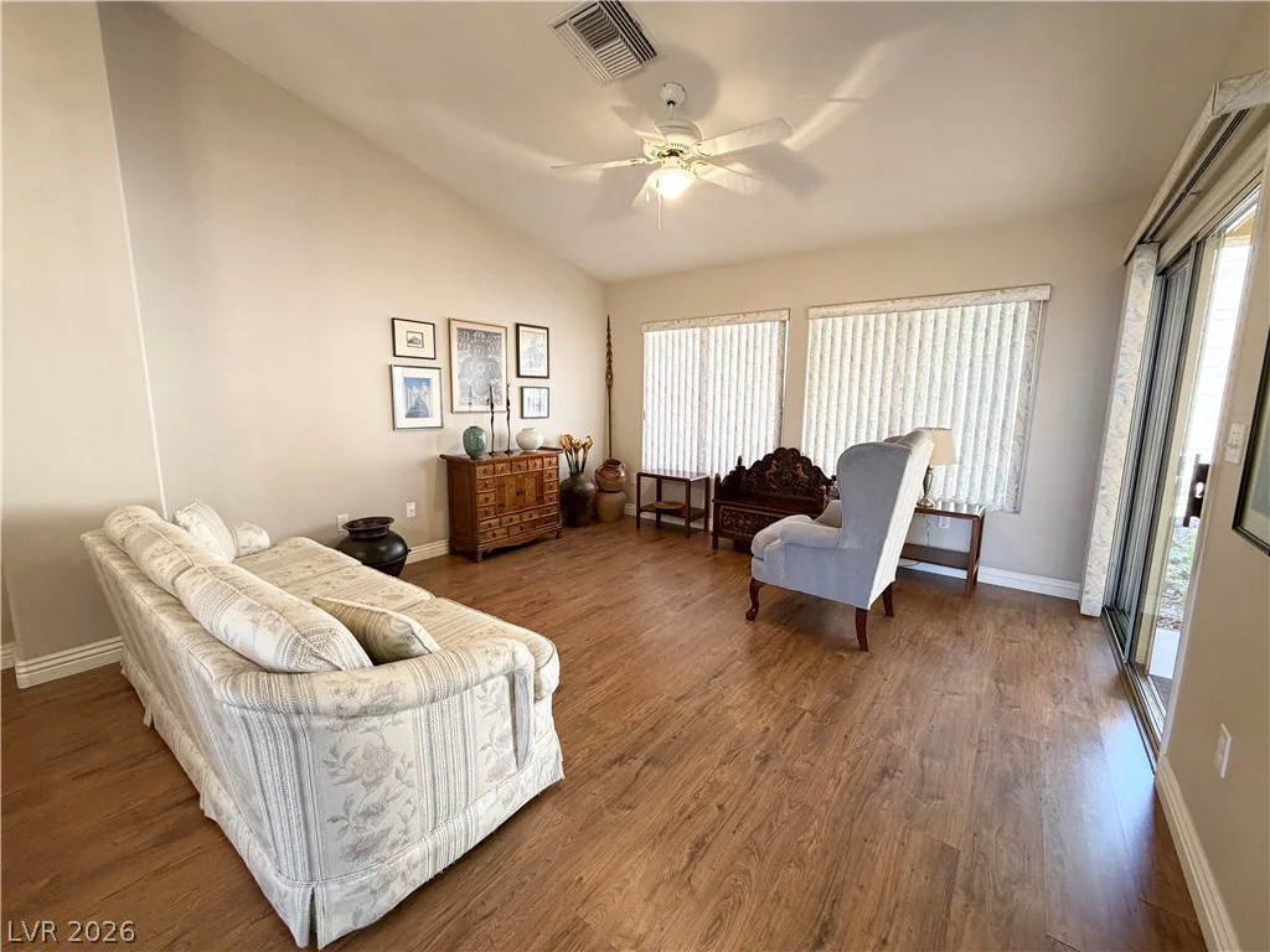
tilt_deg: -9.2
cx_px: 635
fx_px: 514
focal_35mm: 14
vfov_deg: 85.7
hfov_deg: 102.1
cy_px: 476
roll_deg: +0.0
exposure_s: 1/60
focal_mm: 2.22
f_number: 2.2
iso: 250
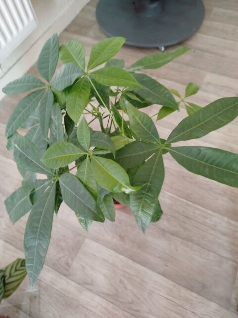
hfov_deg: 56.8
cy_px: 159
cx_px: 119
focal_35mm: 24
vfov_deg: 71.6
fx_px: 220
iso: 500
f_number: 1.7
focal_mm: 5.31
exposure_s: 1/17
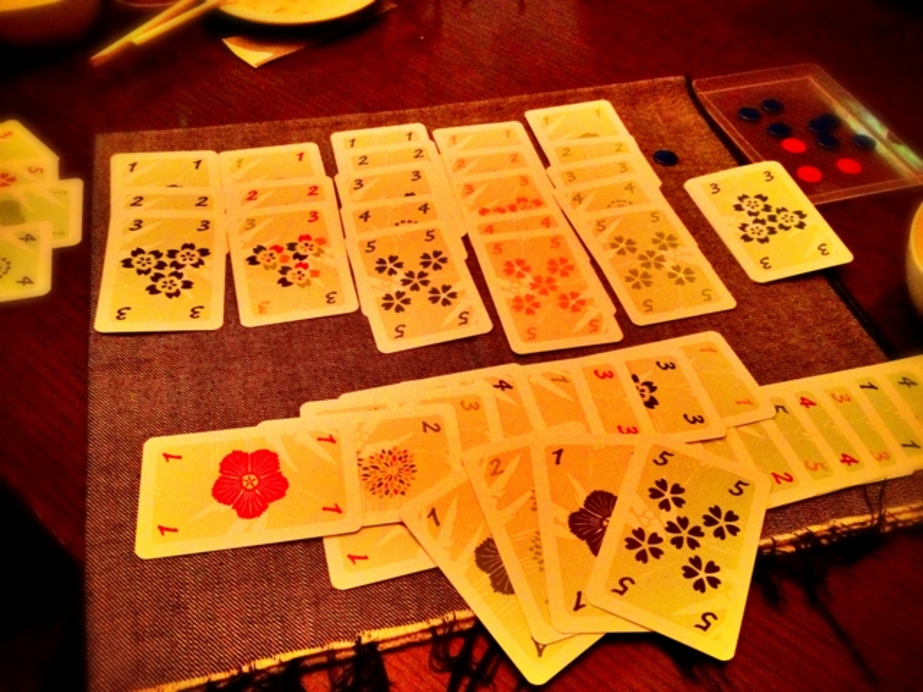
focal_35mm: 35
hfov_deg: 52.6
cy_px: 346
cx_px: 462
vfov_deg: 40.7
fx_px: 933
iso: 500
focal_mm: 4.28
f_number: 2.4
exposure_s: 1/15
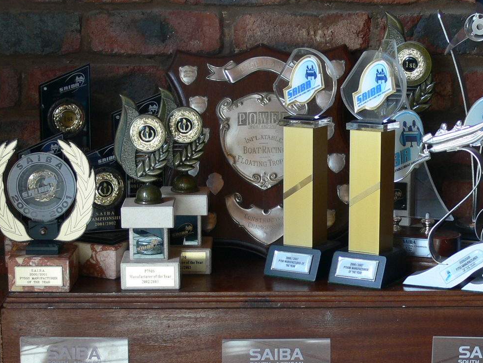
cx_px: 295
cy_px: 284
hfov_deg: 20.6
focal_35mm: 95
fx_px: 1326
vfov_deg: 15.5
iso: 80
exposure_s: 1/30
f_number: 3.2
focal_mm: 10.1
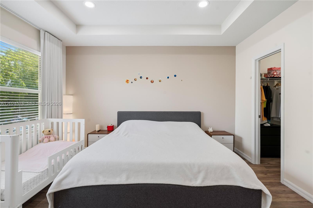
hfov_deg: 96.7
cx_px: 156
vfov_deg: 73.7
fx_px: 139
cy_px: 104
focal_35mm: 16
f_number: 8
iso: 100
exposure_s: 1/2
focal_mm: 16
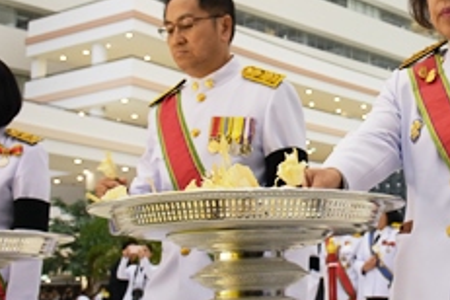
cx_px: 390
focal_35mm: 79
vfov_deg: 17.2
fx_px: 987
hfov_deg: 25.0
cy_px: 70
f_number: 5.6
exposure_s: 1/125
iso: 320
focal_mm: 27
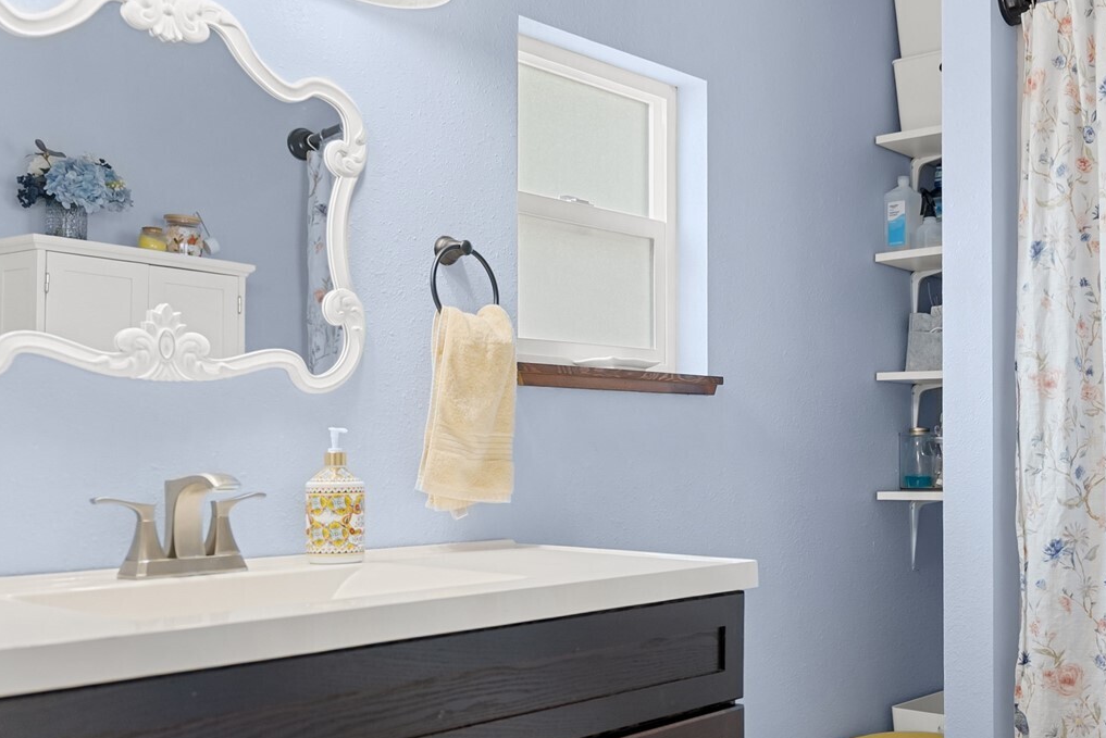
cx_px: 797
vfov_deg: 33.4
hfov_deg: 47.1
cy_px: 422
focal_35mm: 40
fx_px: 1229
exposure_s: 1/15
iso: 400
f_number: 2.8
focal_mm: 24
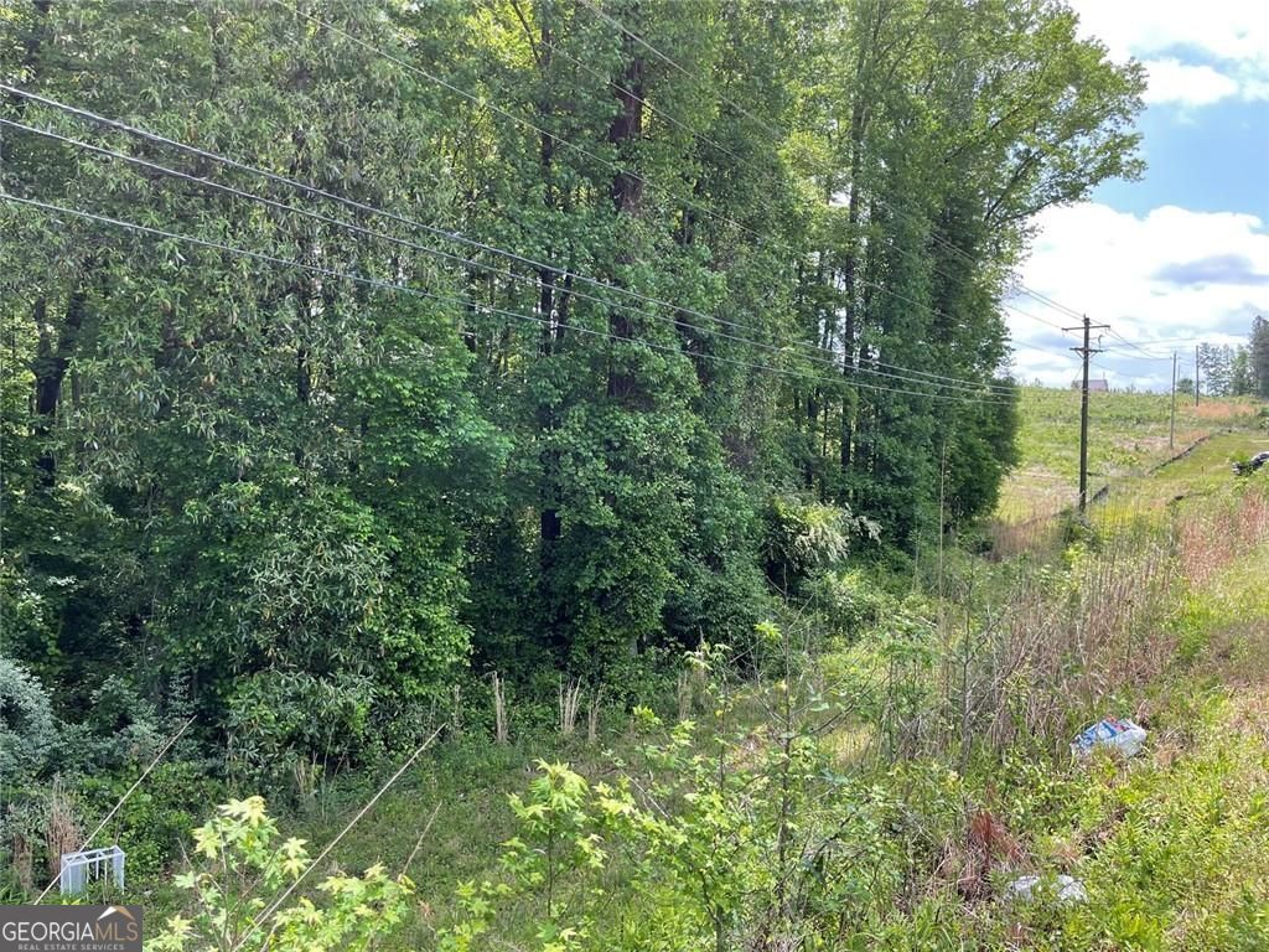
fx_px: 916
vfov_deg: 54.9
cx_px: 634
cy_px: 476
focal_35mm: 25
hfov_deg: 69.4
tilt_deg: -2.5
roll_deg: -0.3
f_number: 1.6
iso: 32
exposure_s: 1/572
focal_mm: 5.1
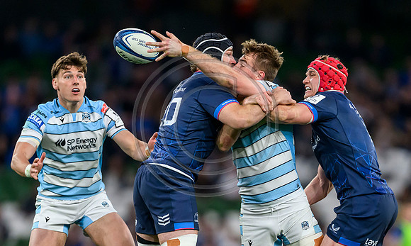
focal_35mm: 820
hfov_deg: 2.6
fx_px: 9081
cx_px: 236
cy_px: 259
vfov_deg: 1.6
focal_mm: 400
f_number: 2.8
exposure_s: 1/3200
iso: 3200
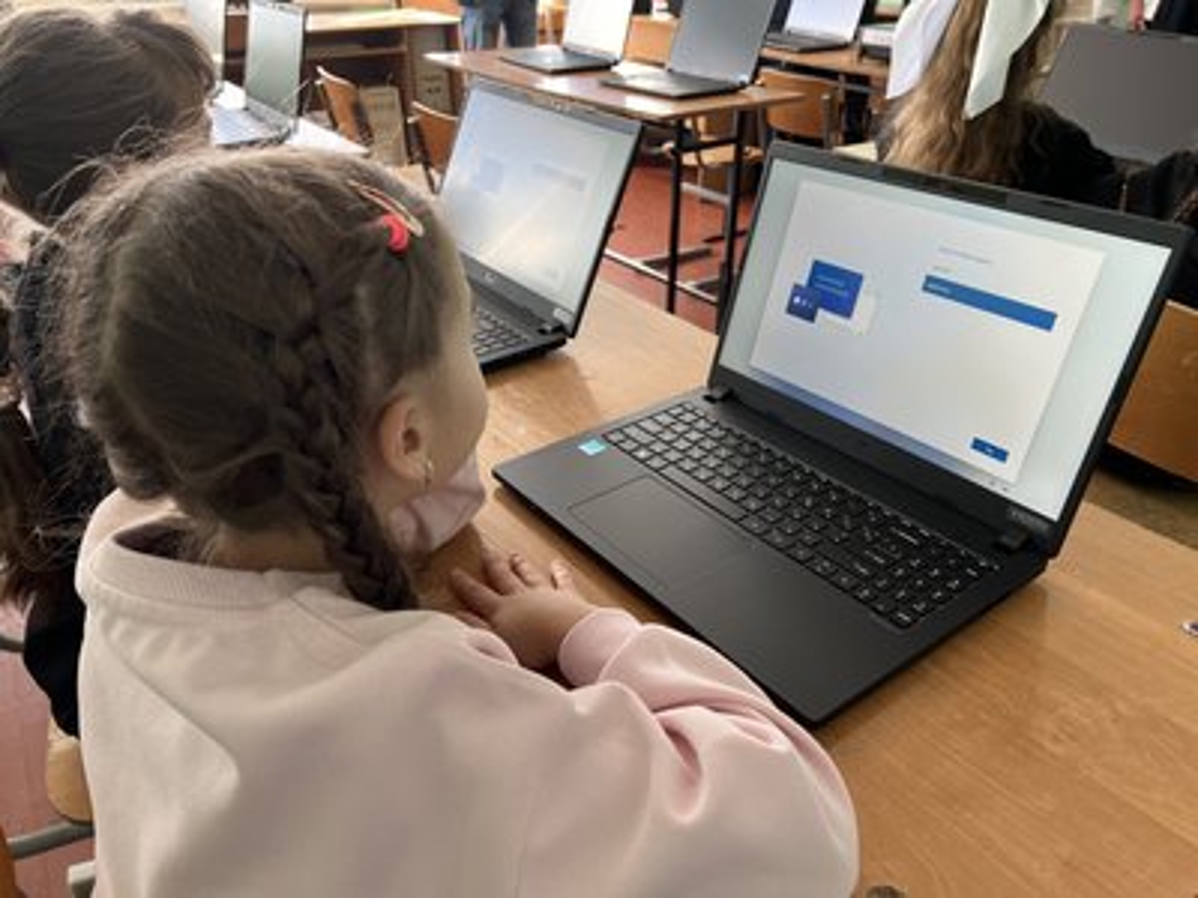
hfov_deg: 67.3
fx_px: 900
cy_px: 449
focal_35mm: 26
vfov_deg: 53.1
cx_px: 599
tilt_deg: -30.8
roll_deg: -0.4
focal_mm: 5.7
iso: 125
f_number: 1.5
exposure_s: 1/121
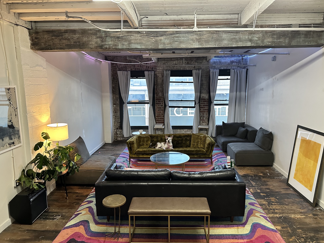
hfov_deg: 69.4
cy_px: 118
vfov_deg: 54.9
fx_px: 234
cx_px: 168
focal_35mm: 25
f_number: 1.78
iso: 500
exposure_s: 1/59
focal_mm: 6.86
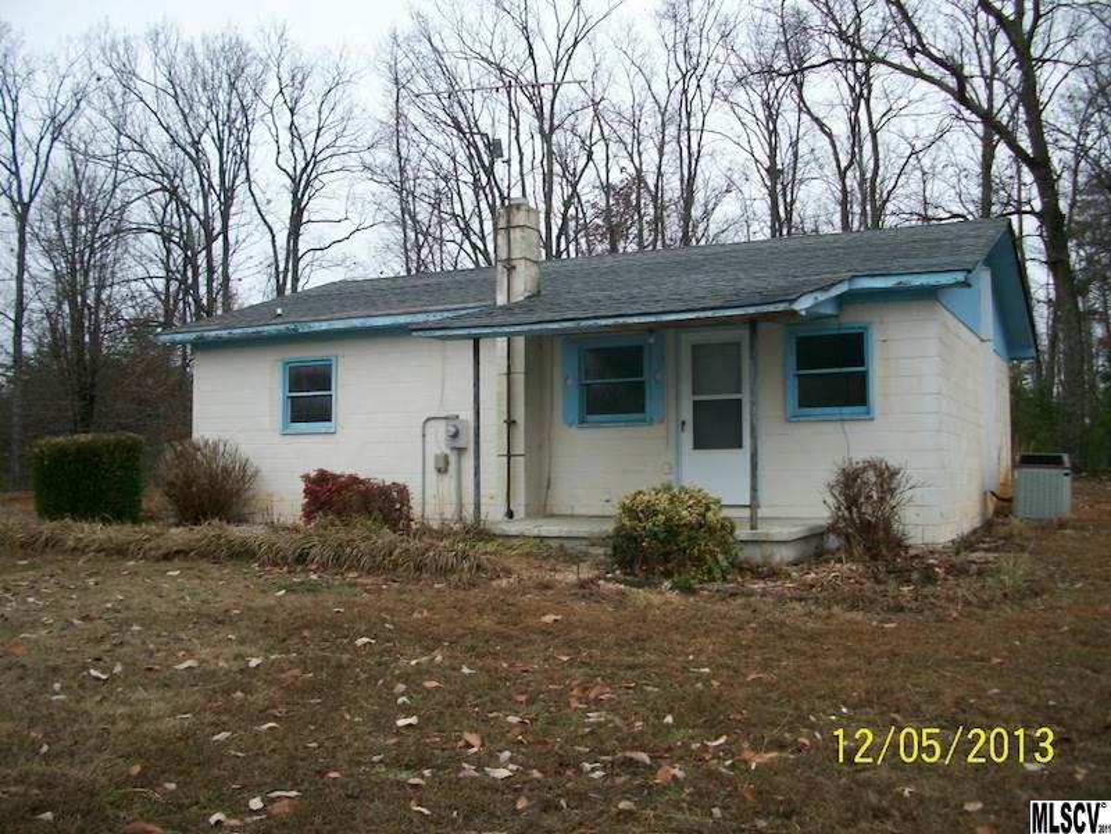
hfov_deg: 52.6
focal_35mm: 35
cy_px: 417
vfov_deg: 40.7
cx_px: 556
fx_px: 1123
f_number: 3.1
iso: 80
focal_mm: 6.3
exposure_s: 1/200
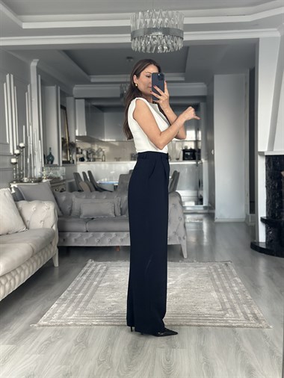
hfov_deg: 30.3
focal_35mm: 48
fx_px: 525
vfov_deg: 39.6
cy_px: 189
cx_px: 142
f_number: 1.78
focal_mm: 6.86
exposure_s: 1/60
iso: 400
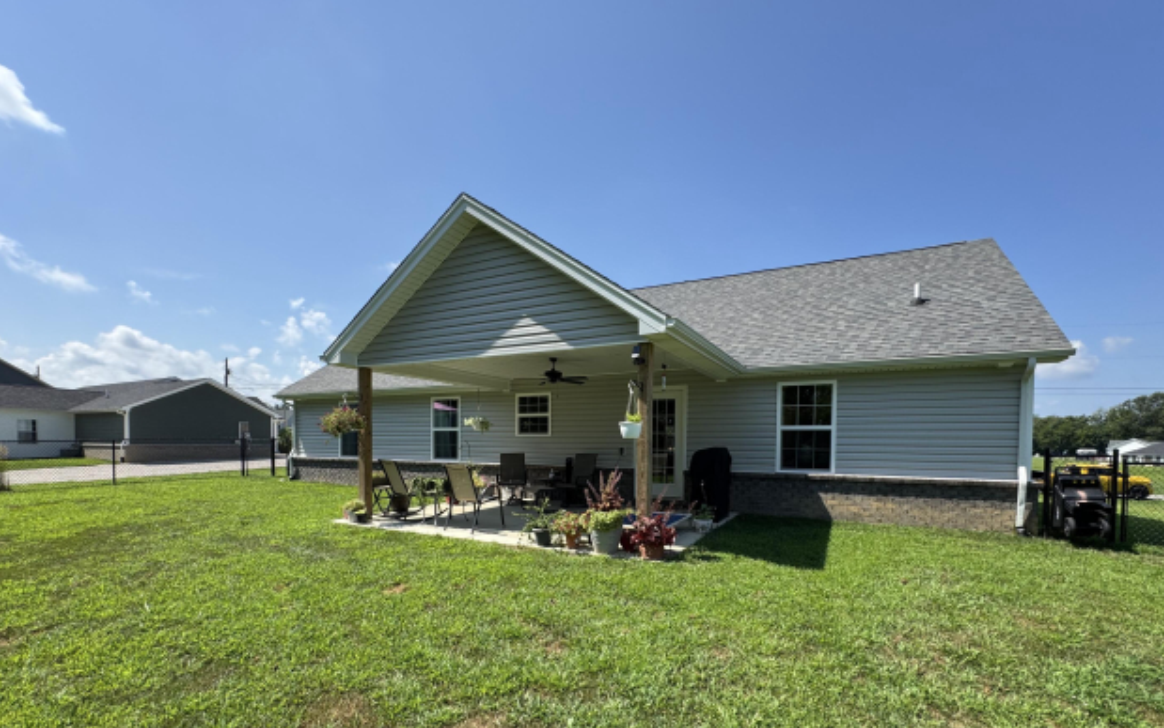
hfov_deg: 97.8
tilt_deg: -1.7
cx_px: 605
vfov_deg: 70.1
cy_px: 457
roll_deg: -1.3
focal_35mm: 16
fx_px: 508
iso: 50
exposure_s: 1/968
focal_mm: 2.22
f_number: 2.2
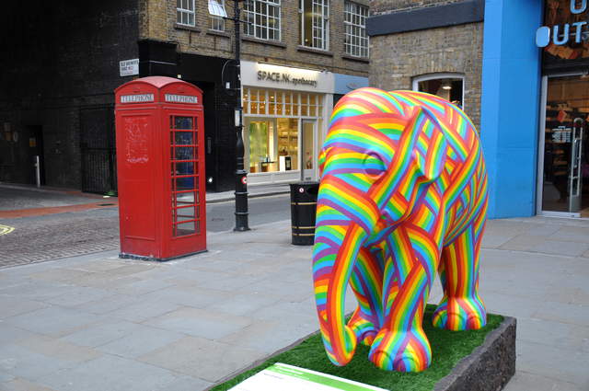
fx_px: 588
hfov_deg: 53.2
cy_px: 196
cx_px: 294
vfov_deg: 36.8
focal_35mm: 36
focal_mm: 24
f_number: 3.8
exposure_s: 1/40
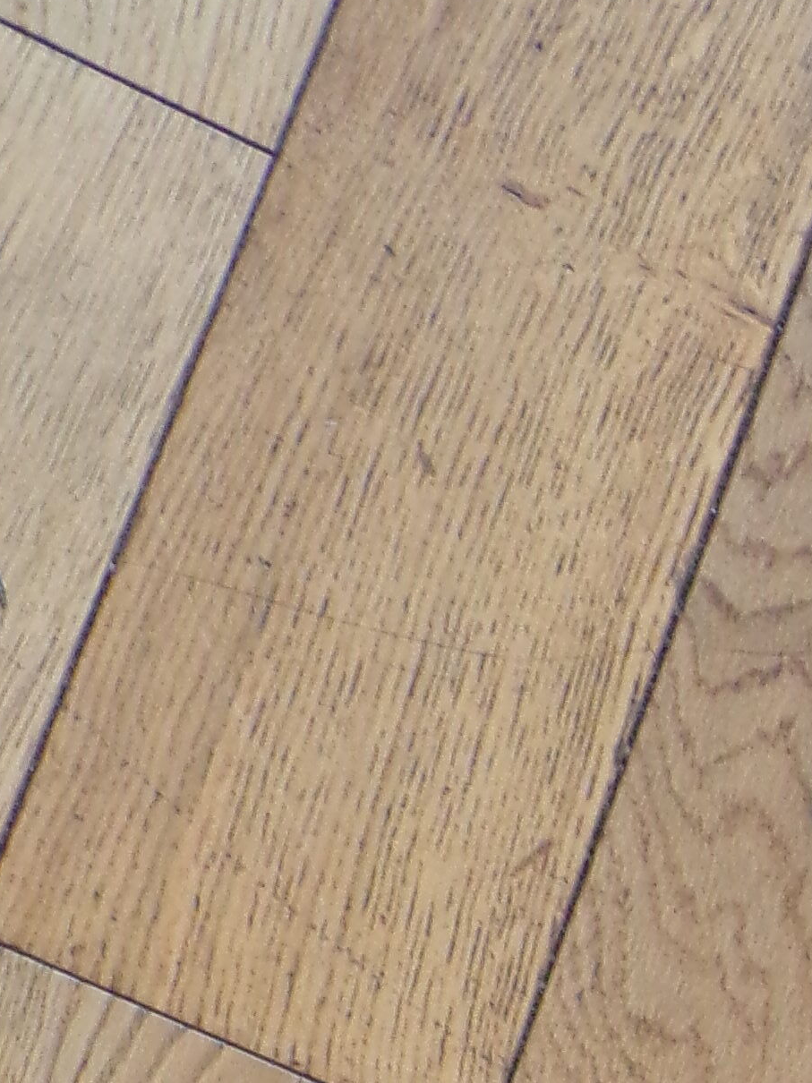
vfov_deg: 11.5
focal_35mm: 160
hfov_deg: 9.1
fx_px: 5006
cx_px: 1191
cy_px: 1878
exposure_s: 1/17
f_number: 3.4
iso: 252
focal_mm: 7.6
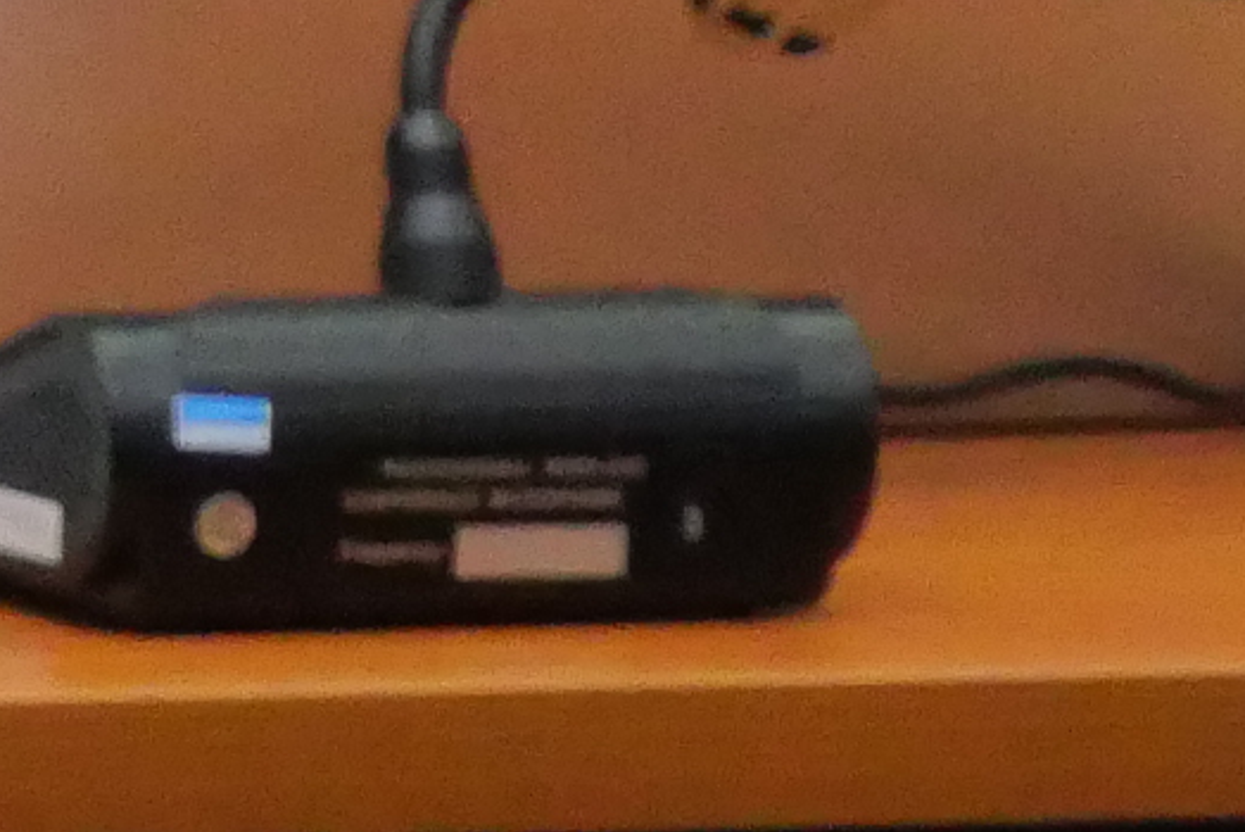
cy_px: -368
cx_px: -2336
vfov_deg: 1.7
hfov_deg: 2.5
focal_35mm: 808
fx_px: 27958
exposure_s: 1/100
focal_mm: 55
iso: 3200
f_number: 5.6
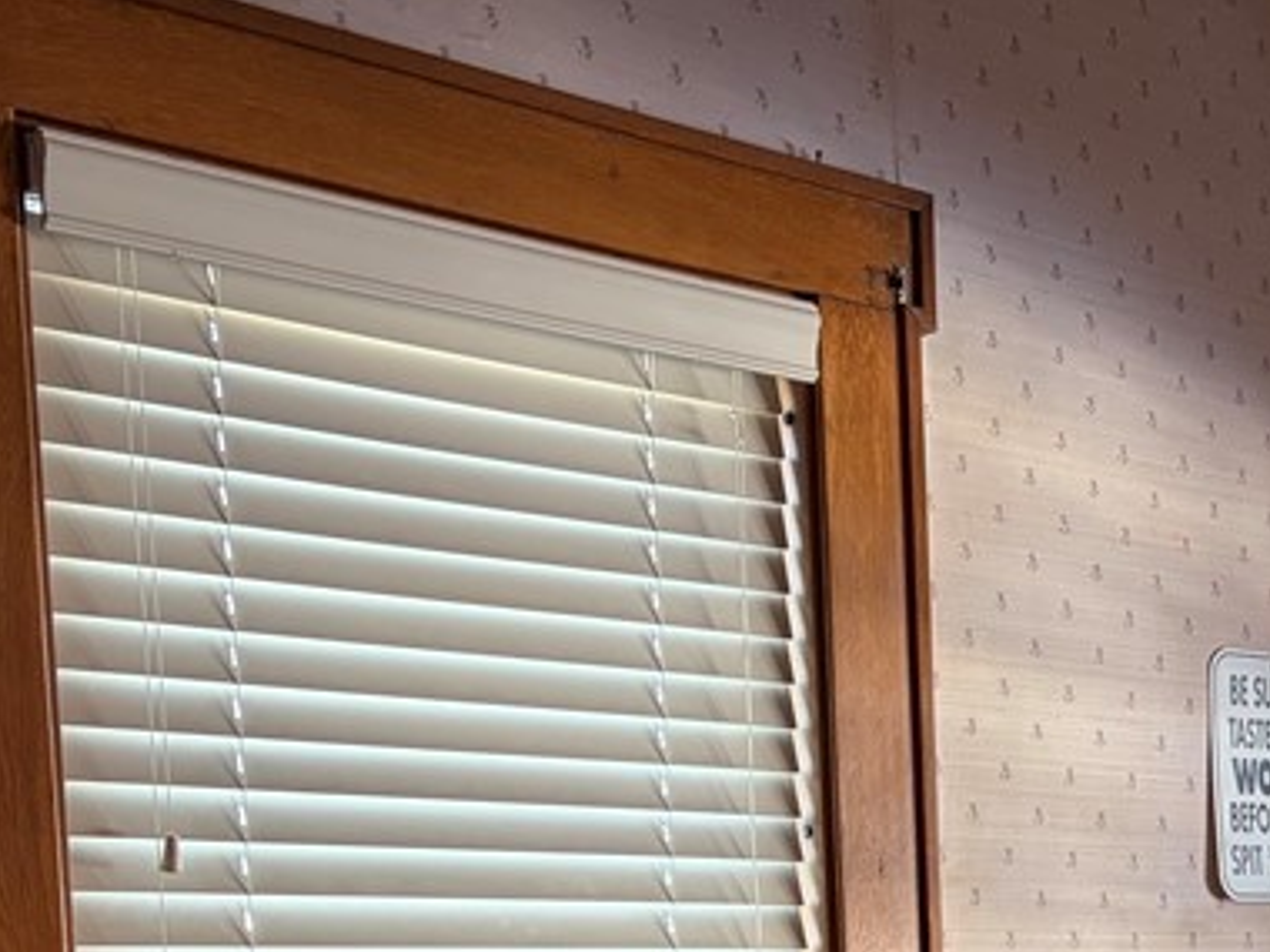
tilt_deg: -4.5
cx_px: 1263
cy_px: 1226
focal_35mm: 70
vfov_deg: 19.4
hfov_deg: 26.3
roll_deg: +1.7
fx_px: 2568
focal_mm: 5.96
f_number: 1.6
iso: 125
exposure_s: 1/60
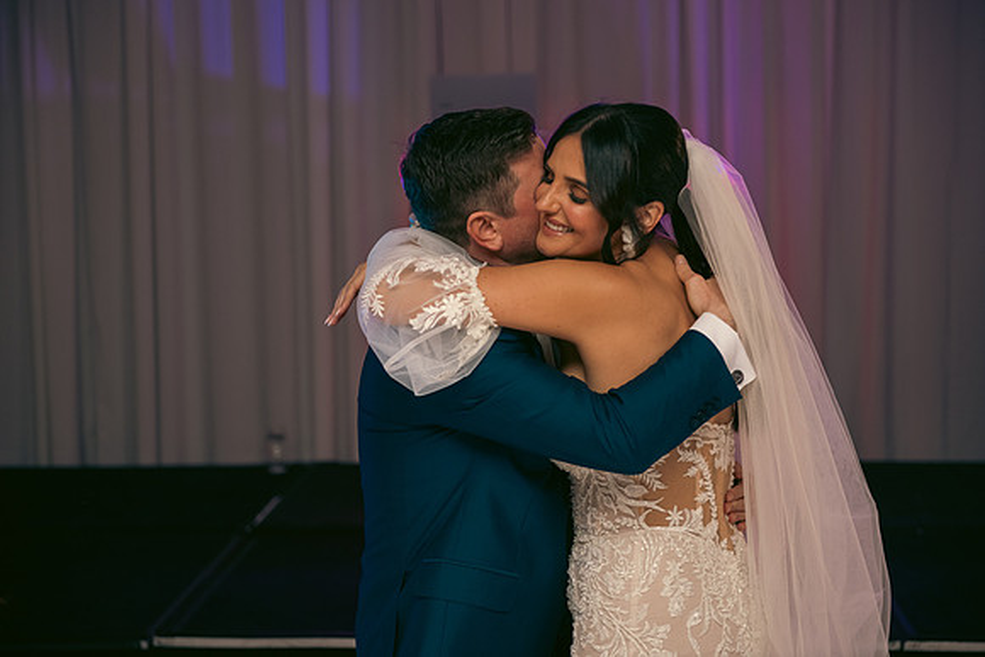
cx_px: 492
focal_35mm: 70
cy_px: 328
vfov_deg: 19.5
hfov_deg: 28.8
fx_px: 1916
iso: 640
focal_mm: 70
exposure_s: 1/160
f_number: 3.5
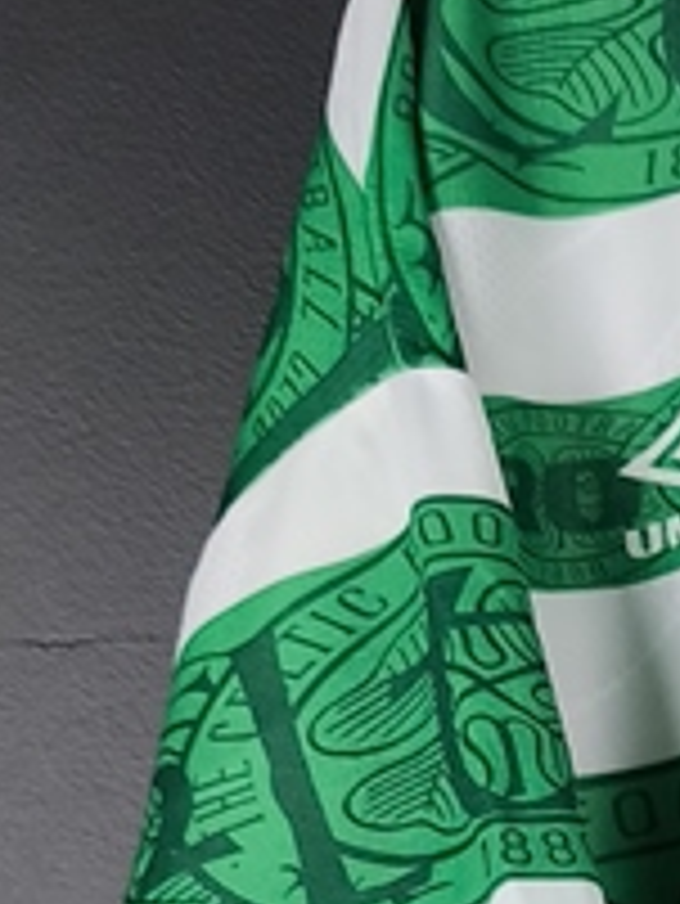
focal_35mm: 137
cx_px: 1202
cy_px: 1430
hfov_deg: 10.3
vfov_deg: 13.4
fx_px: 3585
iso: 400
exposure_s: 1/200
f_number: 1.6
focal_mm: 6.57
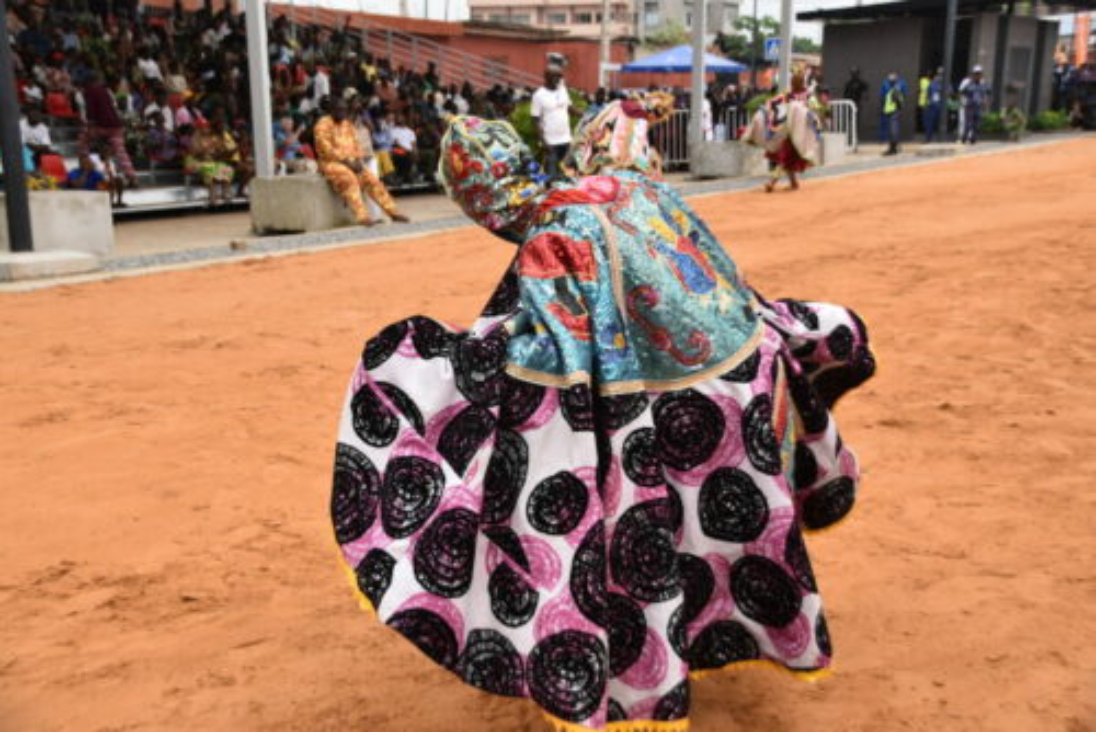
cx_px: 548
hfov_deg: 41.1
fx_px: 1462
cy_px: 366
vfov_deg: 28.1
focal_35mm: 48
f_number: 5
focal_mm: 32
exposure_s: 1/1250
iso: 400
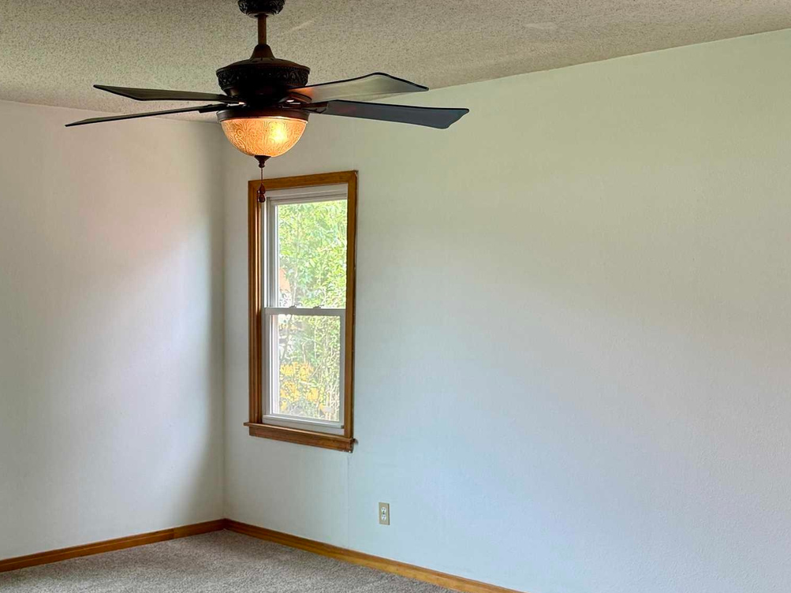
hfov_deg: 38.2
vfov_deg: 29.3
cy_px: 427
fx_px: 1120
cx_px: 222
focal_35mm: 49
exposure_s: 1/120
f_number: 1.78
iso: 100
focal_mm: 6.76
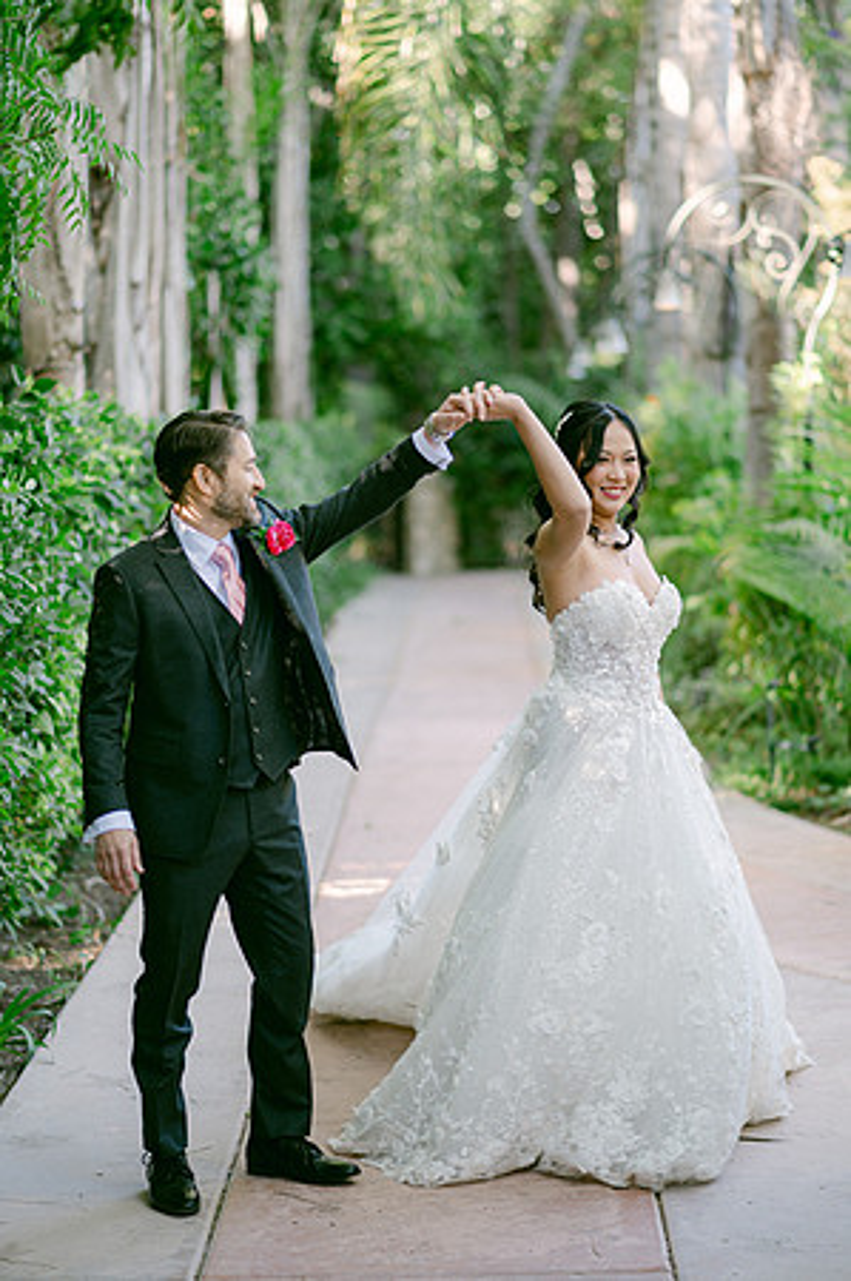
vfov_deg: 23.9
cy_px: 640
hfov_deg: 16.0
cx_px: 426
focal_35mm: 85
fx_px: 3021
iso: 100
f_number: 2
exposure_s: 1/125
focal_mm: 85
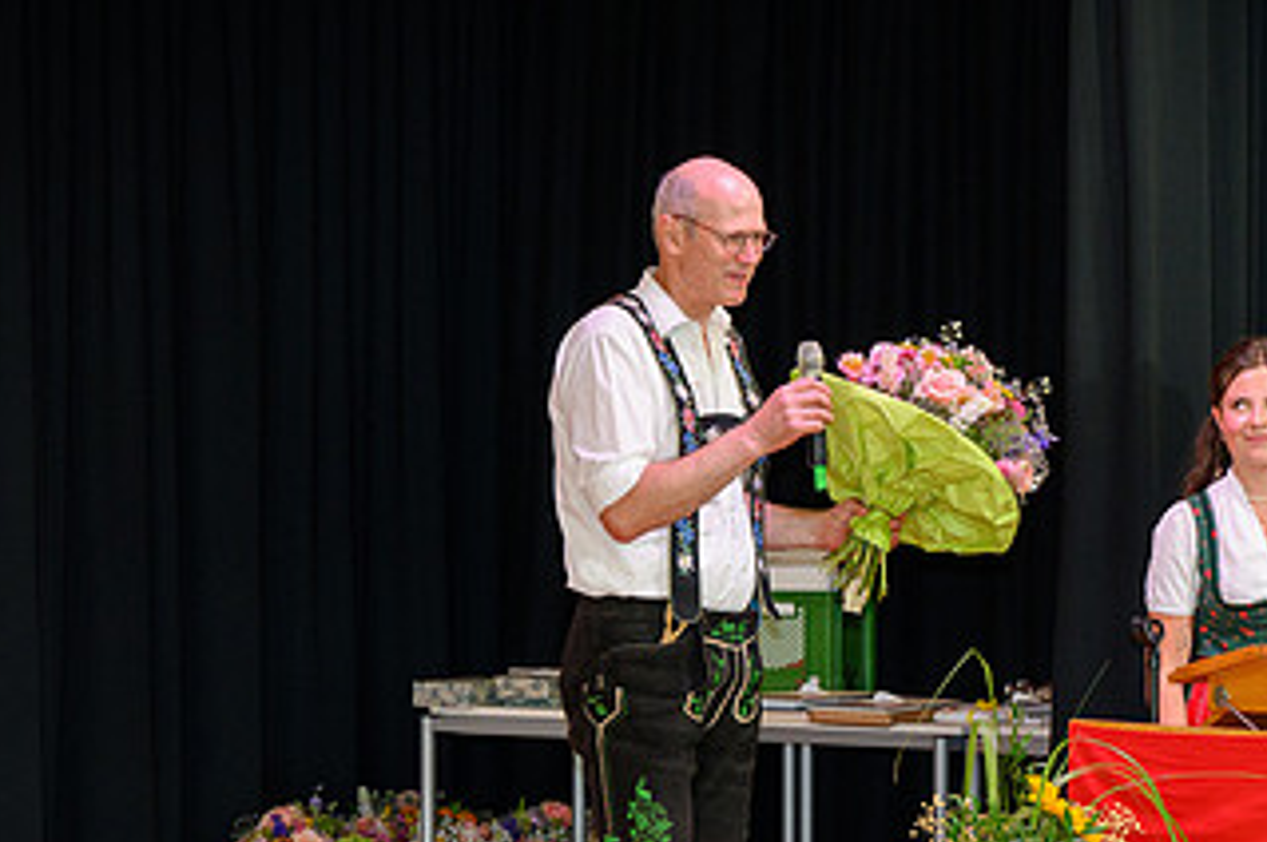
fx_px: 7032
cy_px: 600
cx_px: 961
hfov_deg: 10.3
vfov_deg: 6.8
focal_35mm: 200
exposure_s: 1/200
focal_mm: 110
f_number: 5
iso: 2000
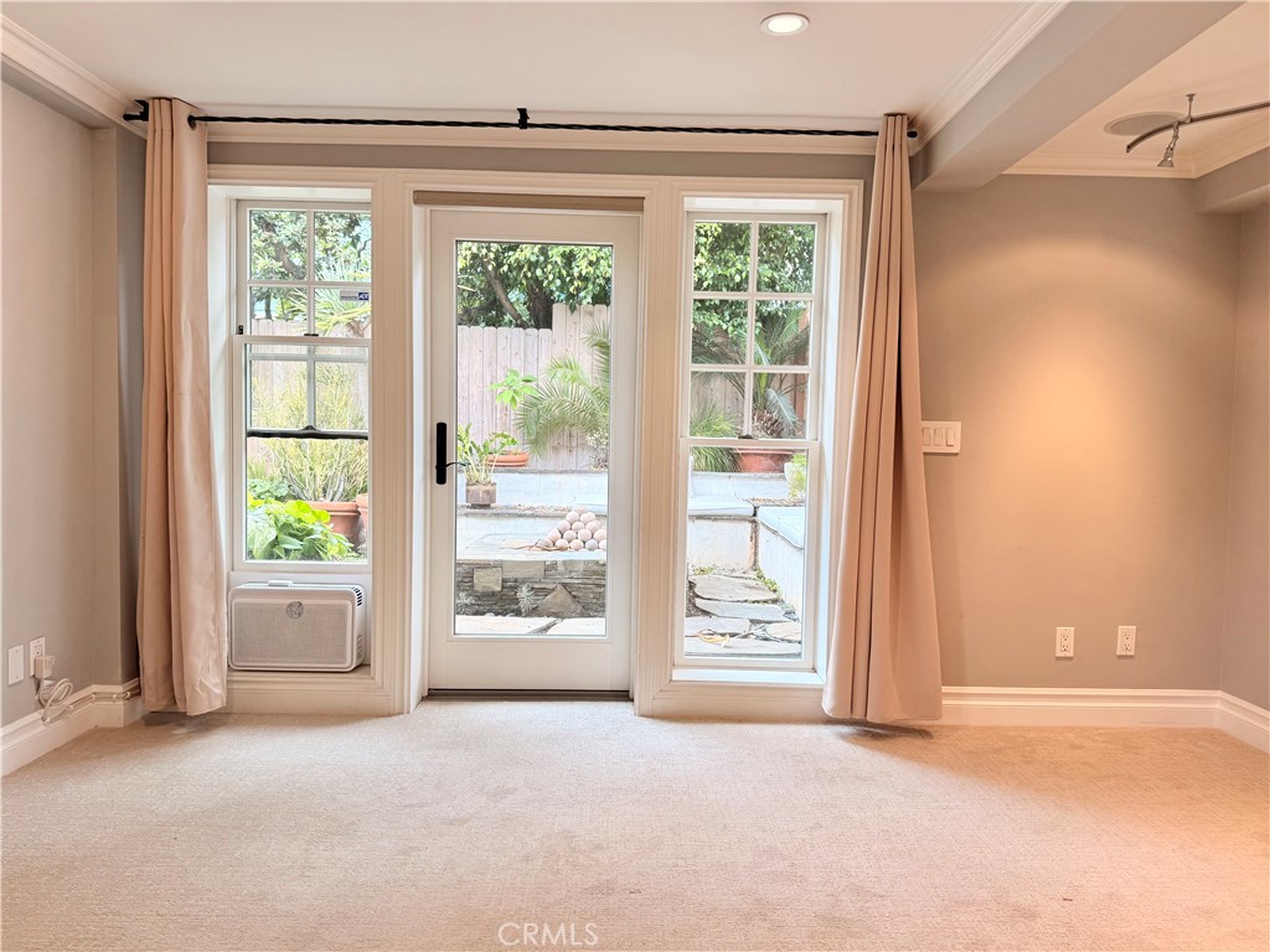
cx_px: 635
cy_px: 476
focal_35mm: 24
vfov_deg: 56.8
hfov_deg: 71.6
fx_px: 881
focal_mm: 6.76
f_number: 1.78
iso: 80
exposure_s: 1/120
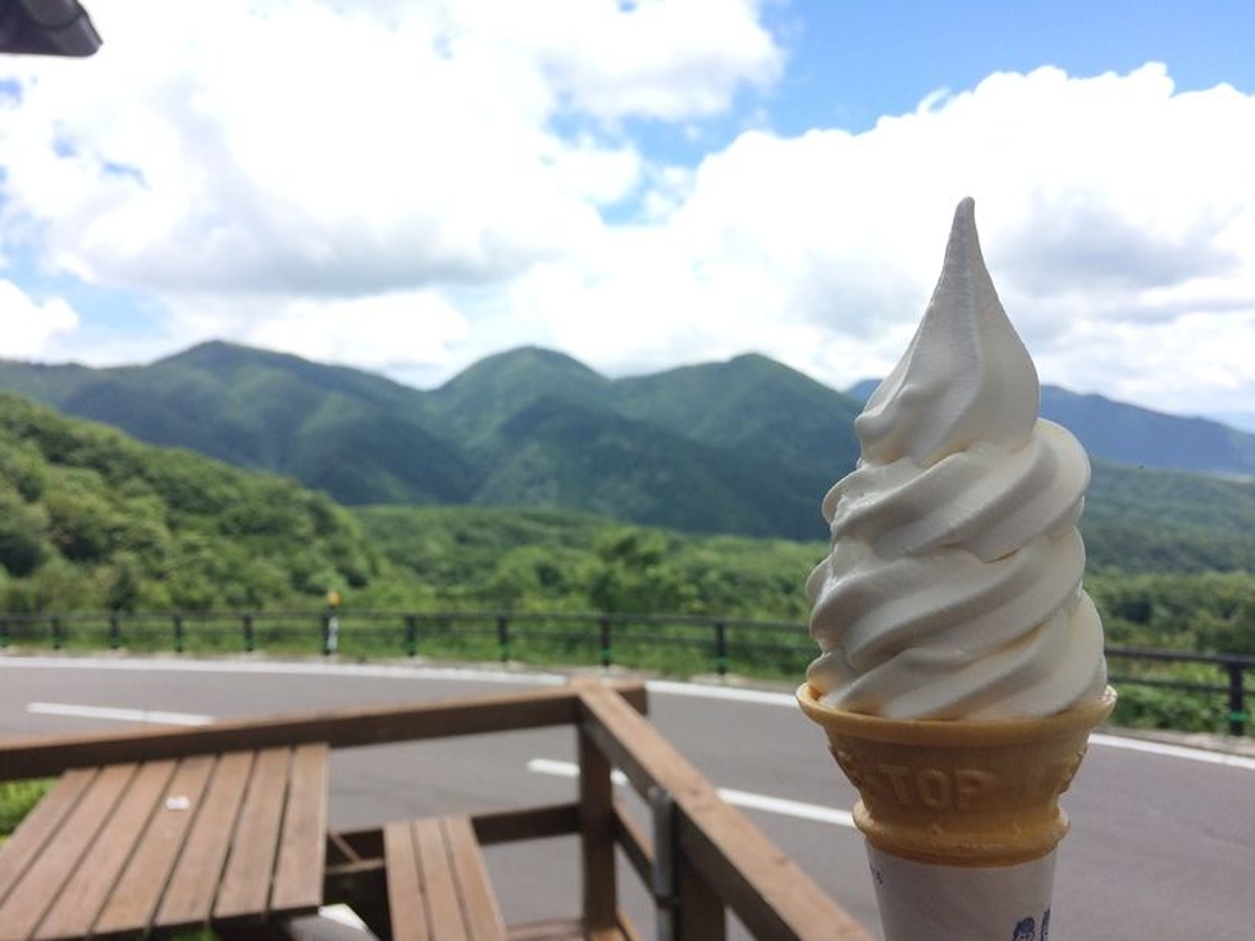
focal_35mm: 29
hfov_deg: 61.7
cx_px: 628
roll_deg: +2.6
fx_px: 1051
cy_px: 470
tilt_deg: -4.3
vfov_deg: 48.2
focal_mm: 4.15
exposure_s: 1/1080
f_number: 2.2
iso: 32
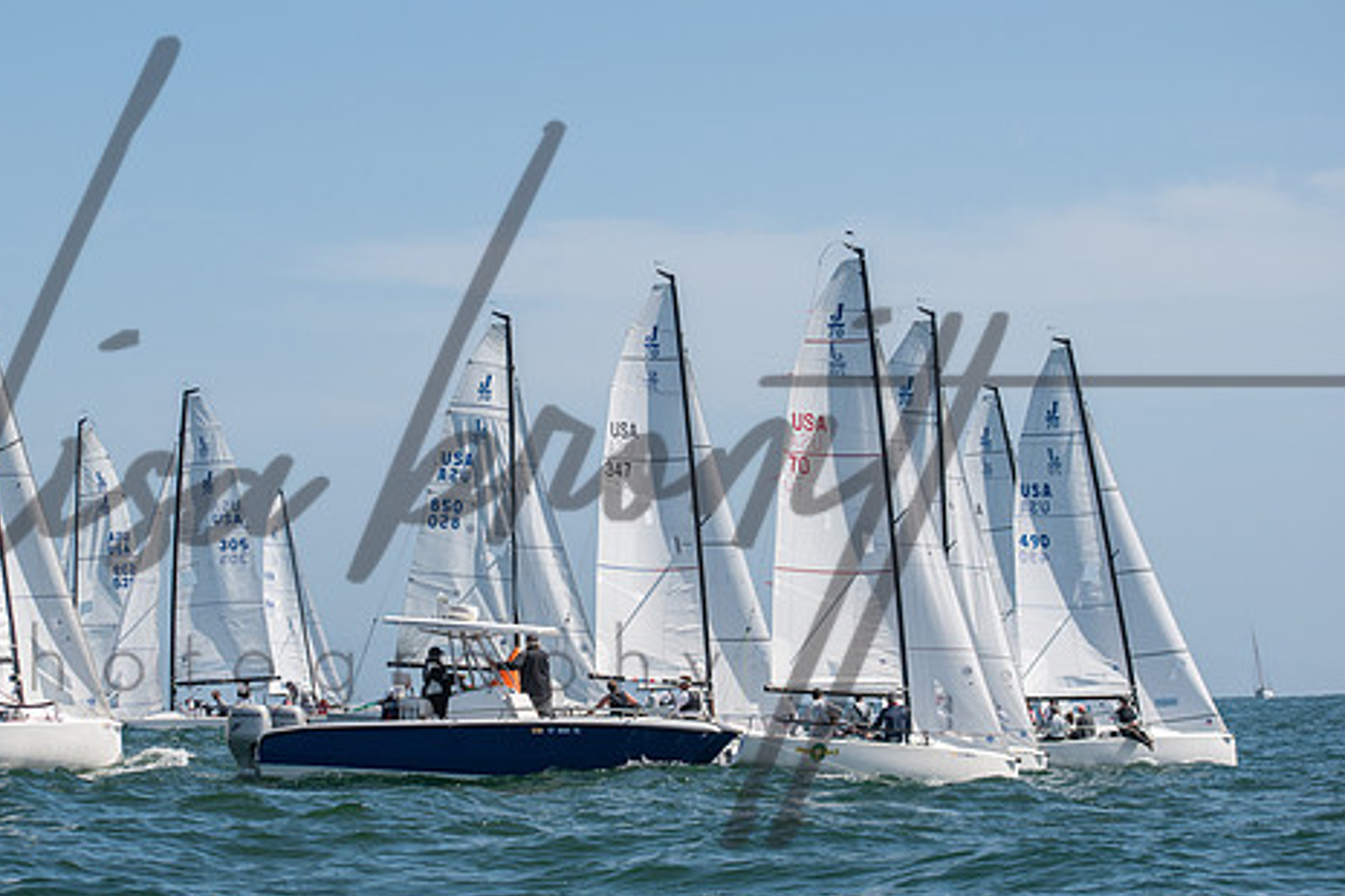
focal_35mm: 131
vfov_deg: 10.5
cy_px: 449
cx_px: 593
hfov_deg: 15.6
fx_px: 4894
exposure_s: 1/1000
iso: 200
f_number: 6.3
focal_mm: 70
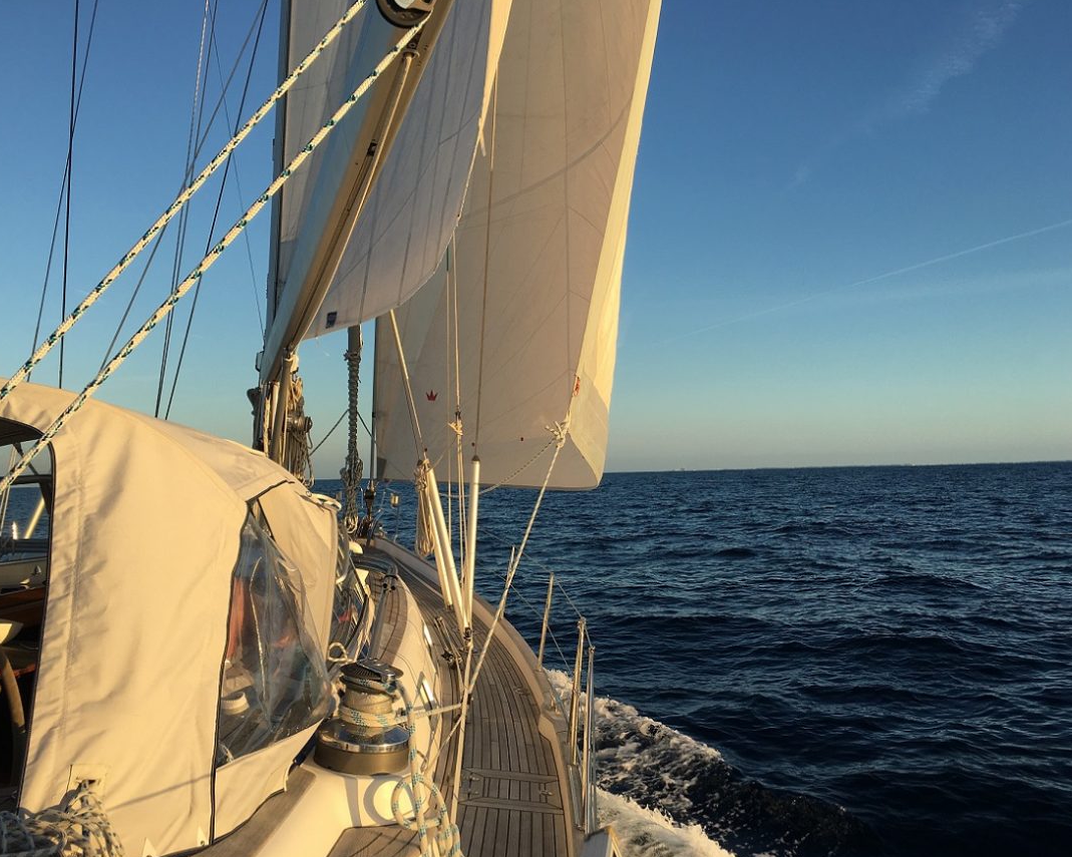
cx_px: 508
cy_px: 435
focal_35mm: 31
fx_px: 983
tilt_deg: +2.1
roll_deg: +0.3
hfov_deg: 57.2
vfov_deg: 47.1
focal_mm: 4.15
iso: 25
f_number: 2.2
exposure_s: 1/1040
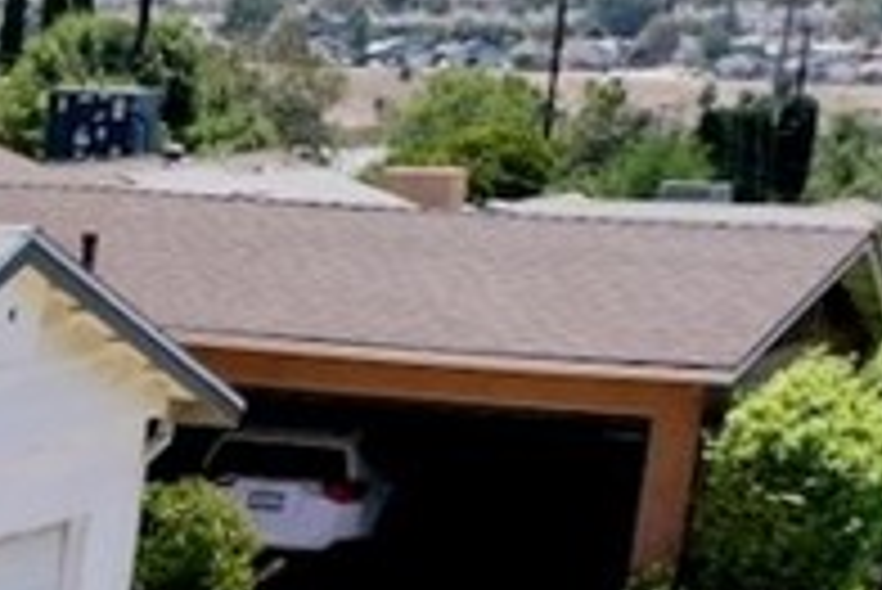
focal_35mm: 146
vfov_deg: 9.0
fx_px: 3580
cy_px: 1058
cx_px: -1161
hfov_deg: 11.7
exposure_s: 1/500
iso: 100
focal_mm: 10.26
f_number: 5.6
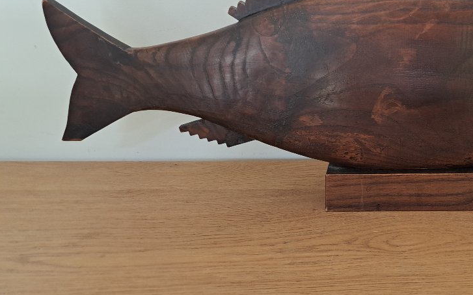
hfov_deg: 44.6
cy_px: 54
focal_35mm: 42
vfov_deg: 29.7
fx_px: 541
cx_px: 388
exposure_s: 1/60
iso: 100
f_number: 1.8
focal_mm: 5.23
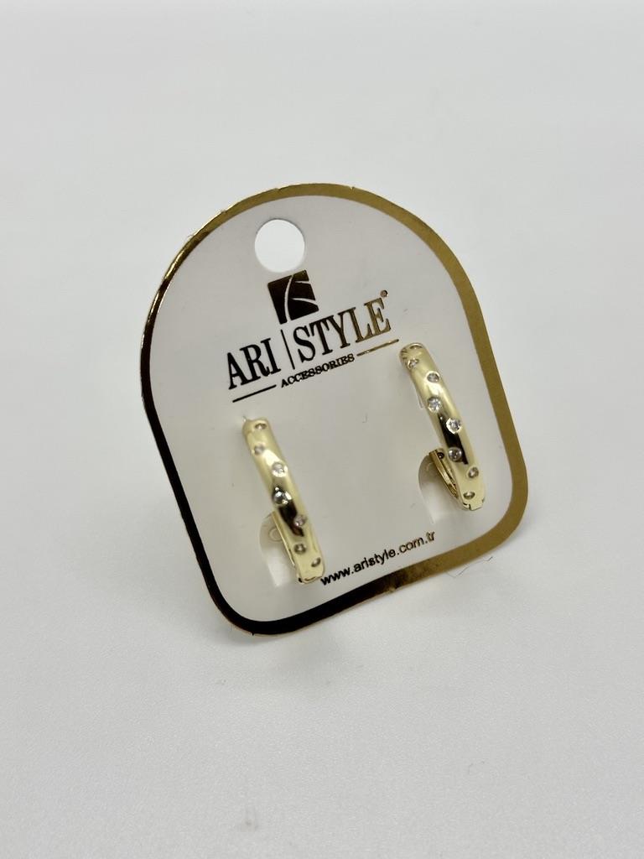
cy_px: 430
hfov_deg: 30.3
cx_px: 322
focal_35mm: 48
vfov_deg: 39.7
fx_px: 1191
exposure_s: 1/228
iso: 50
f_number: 1.78
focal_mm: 6.86
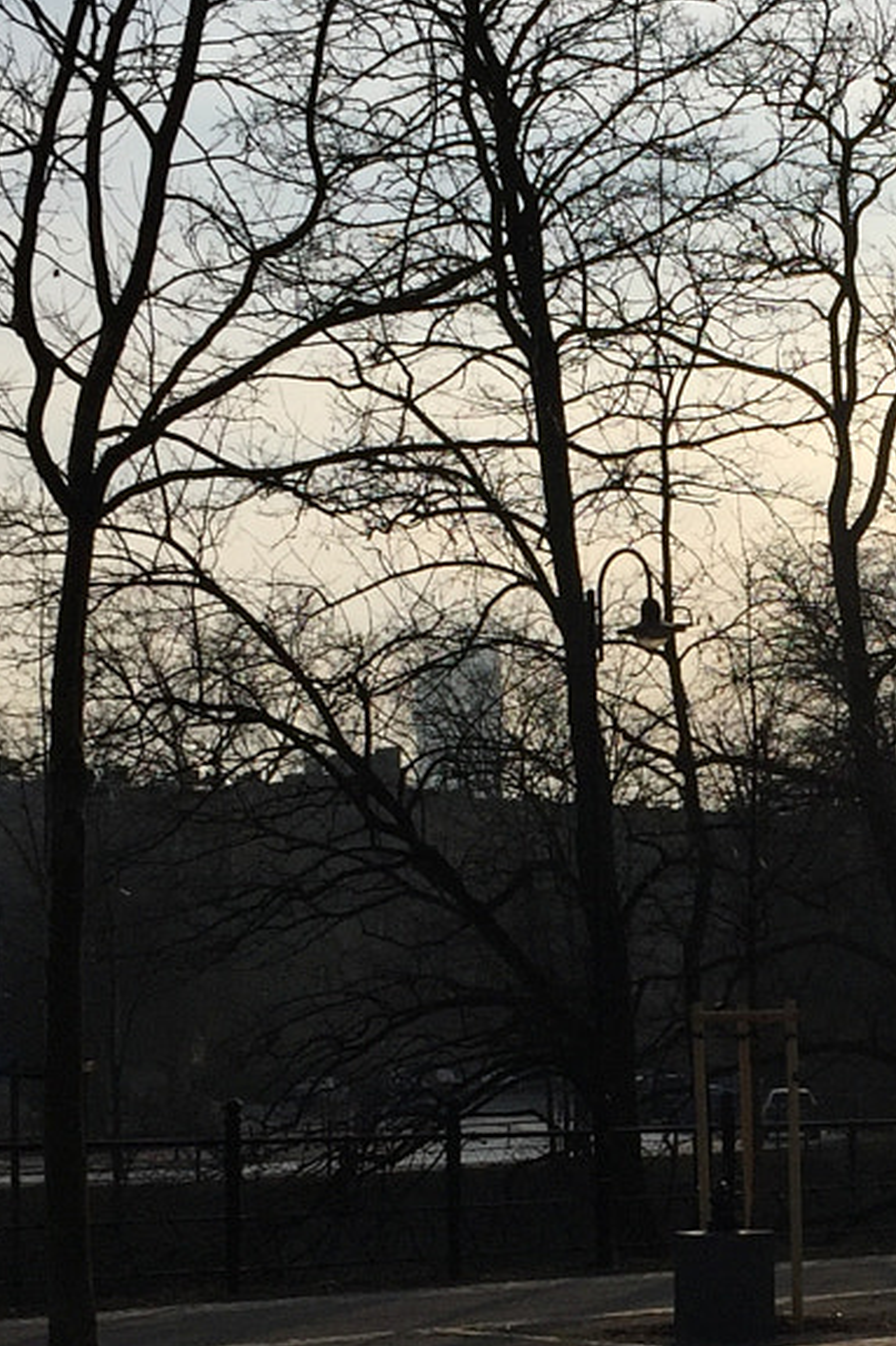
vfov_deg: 24.0
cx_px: 905
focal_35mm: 84
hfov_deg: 15.9
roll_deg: -1.2
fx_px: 3138
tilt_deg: +1.3
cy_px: 1000
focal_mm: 4.15
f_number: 2.2
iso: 32
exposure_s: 1/3968
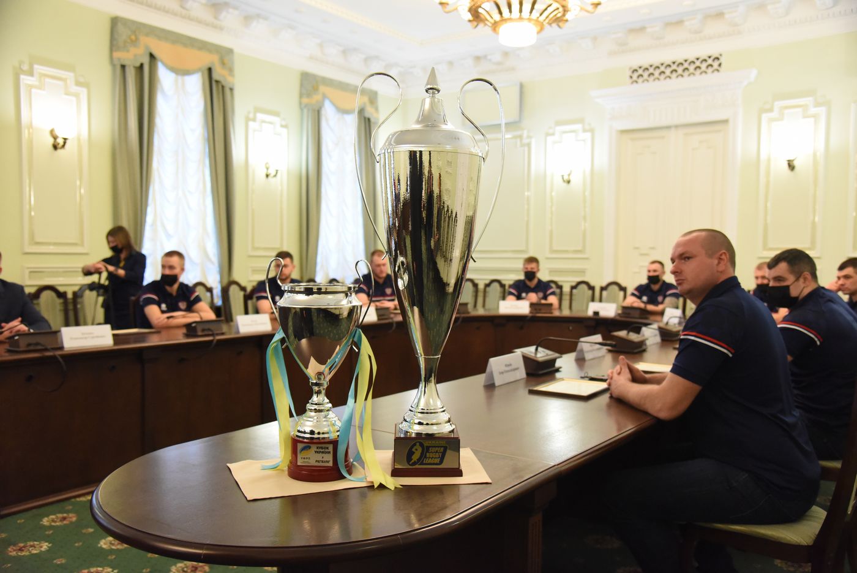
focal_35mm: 32
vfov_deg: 41.2
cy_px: 286
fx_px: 762
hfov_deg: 58.7
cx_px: 428
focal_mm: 32
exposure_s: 1/200
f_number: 4
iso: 6400
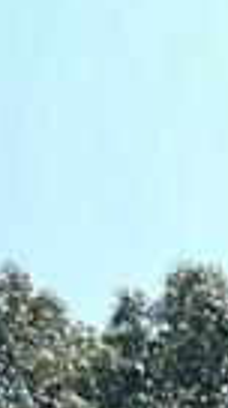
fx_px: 3240
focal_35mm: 300
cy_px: 1509
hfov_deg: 3.5
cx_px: 1377
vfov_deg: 6.2
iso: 50
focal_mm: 5.7
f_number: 1.5
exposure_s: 1/1079
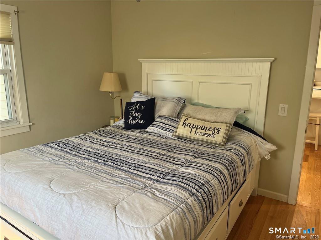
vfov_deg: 53.1
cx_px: 160
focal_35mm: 26
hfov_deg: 67.3
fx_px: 241
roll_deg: -0.5
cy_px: 120
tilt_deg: -12.7
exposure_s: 1/121
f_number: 1.6
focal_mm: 5.1
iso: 125
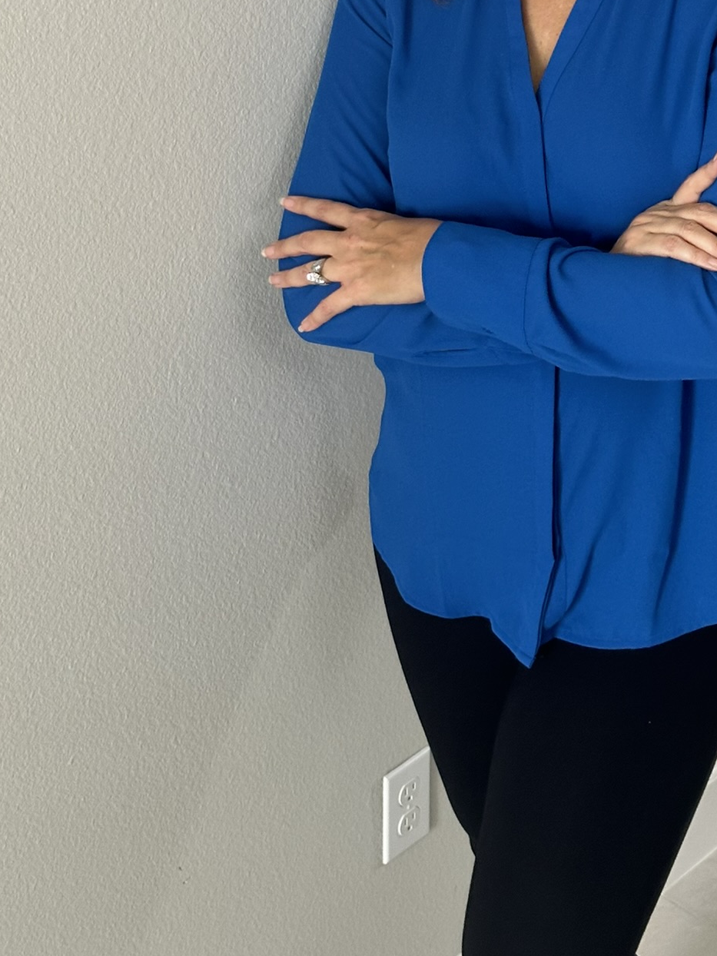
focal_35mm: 79
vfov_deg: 24.3
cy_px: 198
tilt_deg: -21.3
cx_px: 561
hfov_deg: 18.5
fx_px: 2182
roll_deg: -3.2
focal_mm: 6.86
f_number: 1.78
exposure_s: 1/60
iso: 160
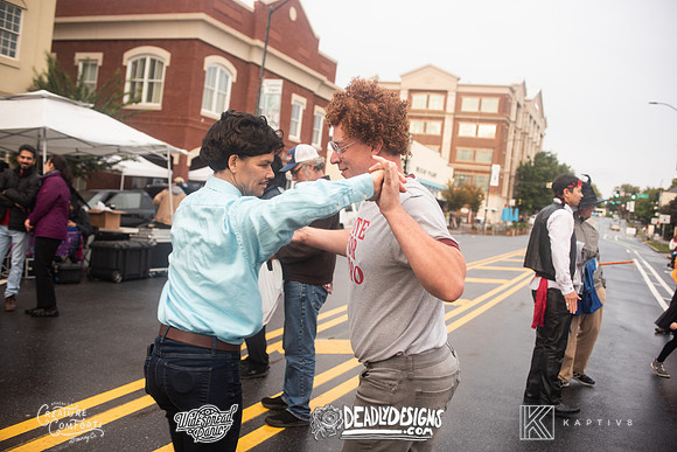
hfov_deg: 54.4
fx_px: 658
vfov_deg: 37.9
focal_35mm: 35
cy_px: 226
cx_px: 338
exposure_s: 1/200
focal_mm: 35
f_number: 3.5
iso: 400
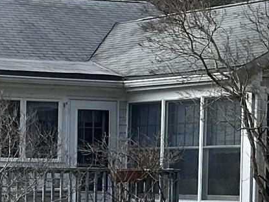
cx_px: -104
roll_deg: +0.1
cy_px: 197
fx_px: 1461
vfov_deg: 7.9
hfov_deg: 10.3
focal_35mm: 188
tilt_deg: -1.0
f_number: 1.5
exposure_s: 1/1972
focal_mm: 5.7
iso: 50
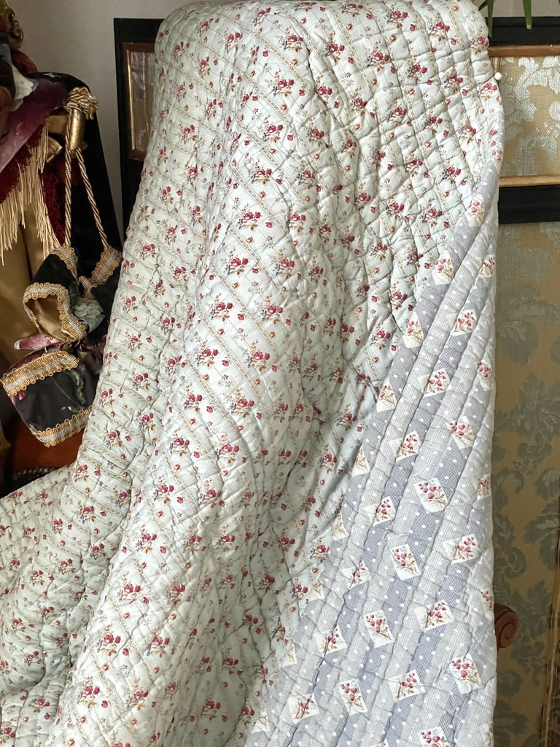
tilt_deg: -16.6
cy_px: 374
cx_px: 280
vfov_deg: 36.8
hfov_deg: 28.0
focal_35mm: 52
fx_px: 1122
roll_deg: +0.1
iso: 800
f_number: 2
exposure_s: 1/44
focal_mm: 6
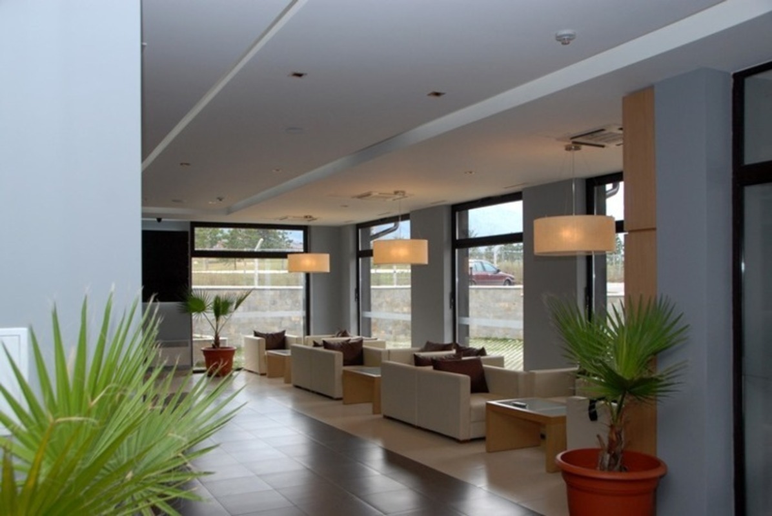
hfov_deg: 61.9
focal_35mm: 30
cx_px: 386
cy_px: 258
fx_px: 644
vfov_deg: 43.7
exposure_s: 1/250
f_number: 5
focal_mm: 20
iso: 500
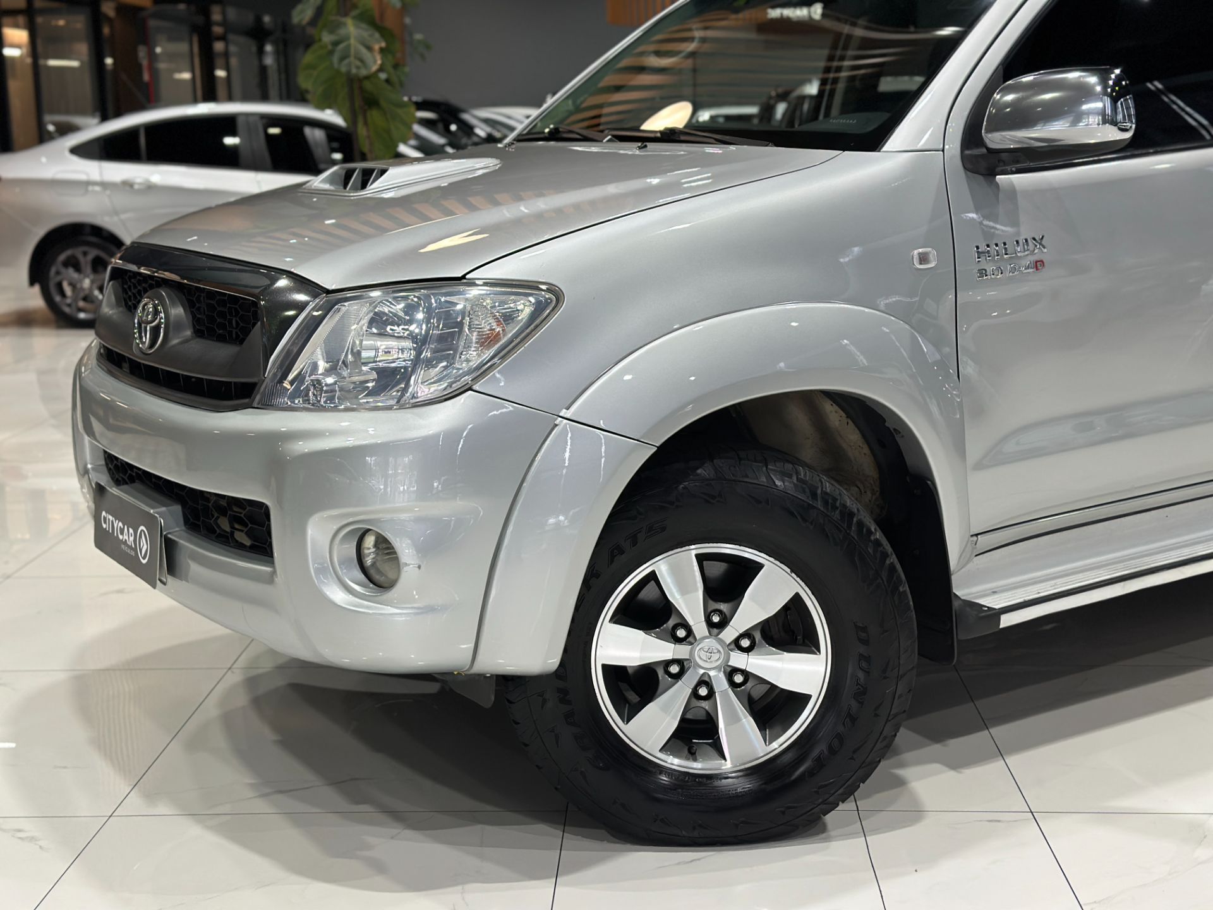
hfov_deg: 39.7
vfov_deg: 30.3
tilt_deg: -11.5
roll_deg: +0.8
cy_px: 455
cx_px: 606
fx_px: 1682
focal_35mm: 48
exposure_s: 1/120
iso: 125
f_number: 1.78
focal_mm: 6.86
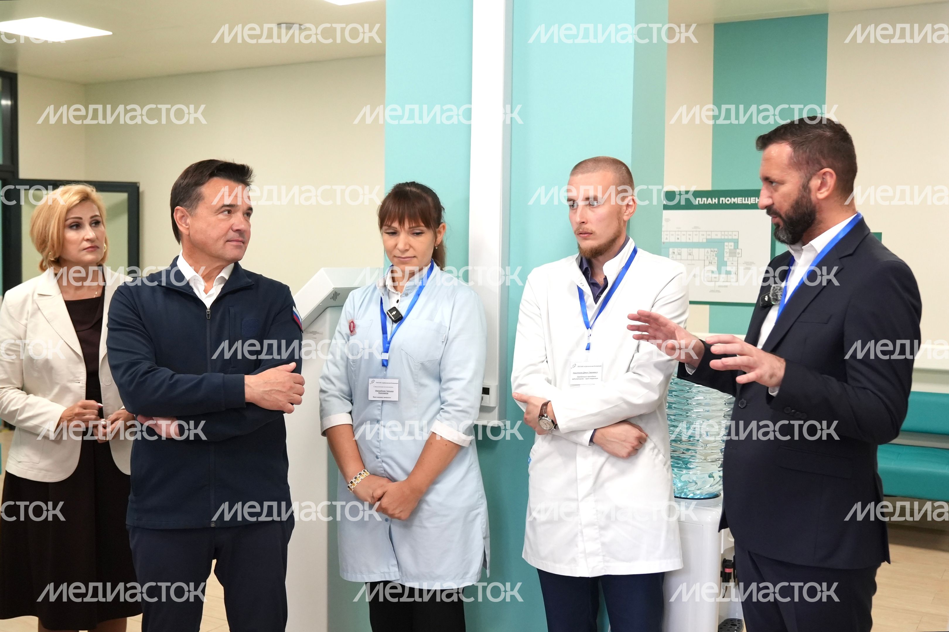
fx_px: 1028
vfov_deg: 34.2
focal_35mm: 39
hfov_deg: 49.6
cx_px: 474
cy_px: 316
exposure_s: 1/200
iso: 2000
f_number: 3.5
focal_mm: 26
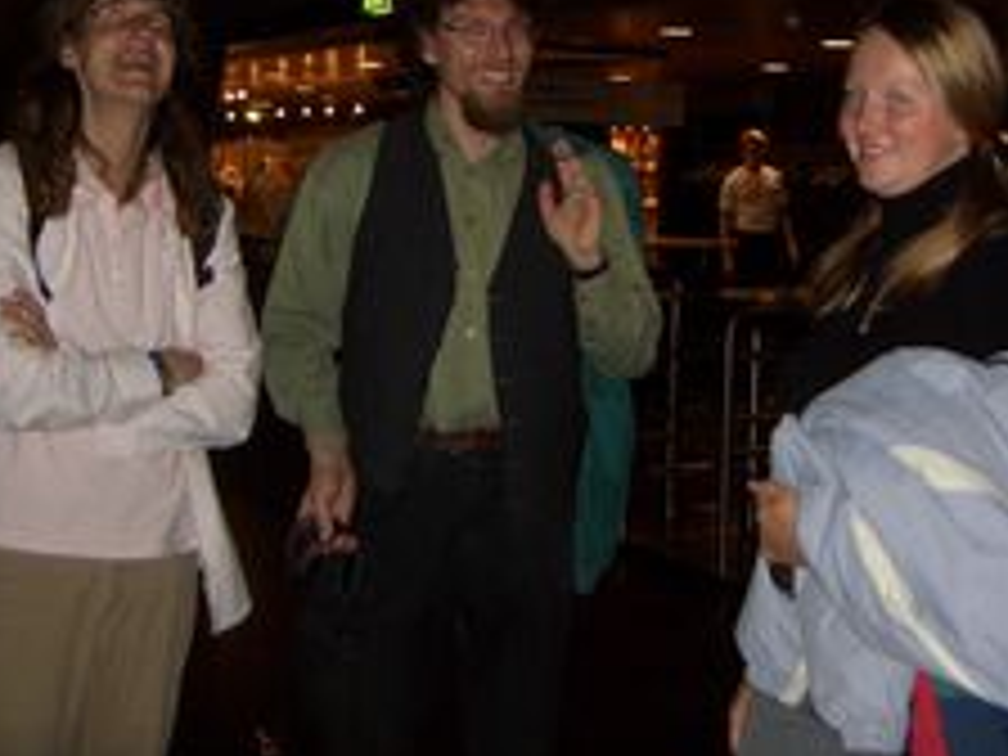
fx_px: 1776
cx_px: 590
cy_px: 178
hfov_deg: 31.6
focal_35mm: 61
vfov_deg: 23.7
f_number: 2.8
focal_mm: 8
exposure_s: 1/60
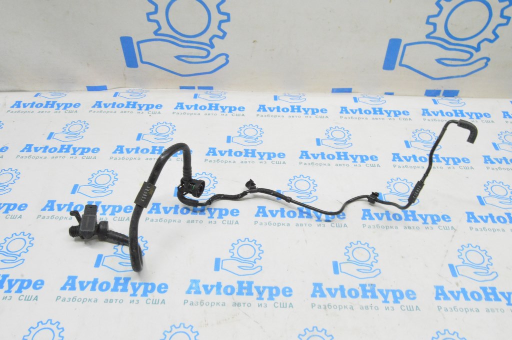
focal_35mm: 30
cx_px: 256
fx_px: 426
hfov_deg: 62.0
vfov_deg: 43.5
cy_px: 170
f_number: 20
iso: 6400
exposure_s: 1/15
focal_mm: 20
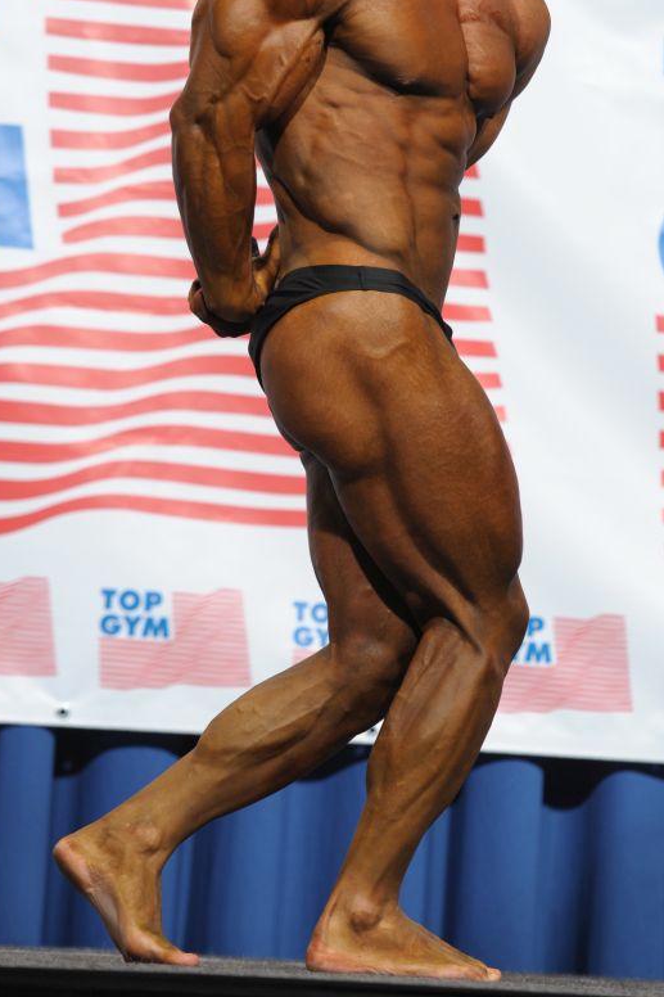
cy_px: 388
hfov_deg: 5.5
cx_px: 416
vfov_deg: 8.3
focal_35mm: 248
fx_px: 6864
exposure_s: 1/320
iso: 800
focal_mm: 175
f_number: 4
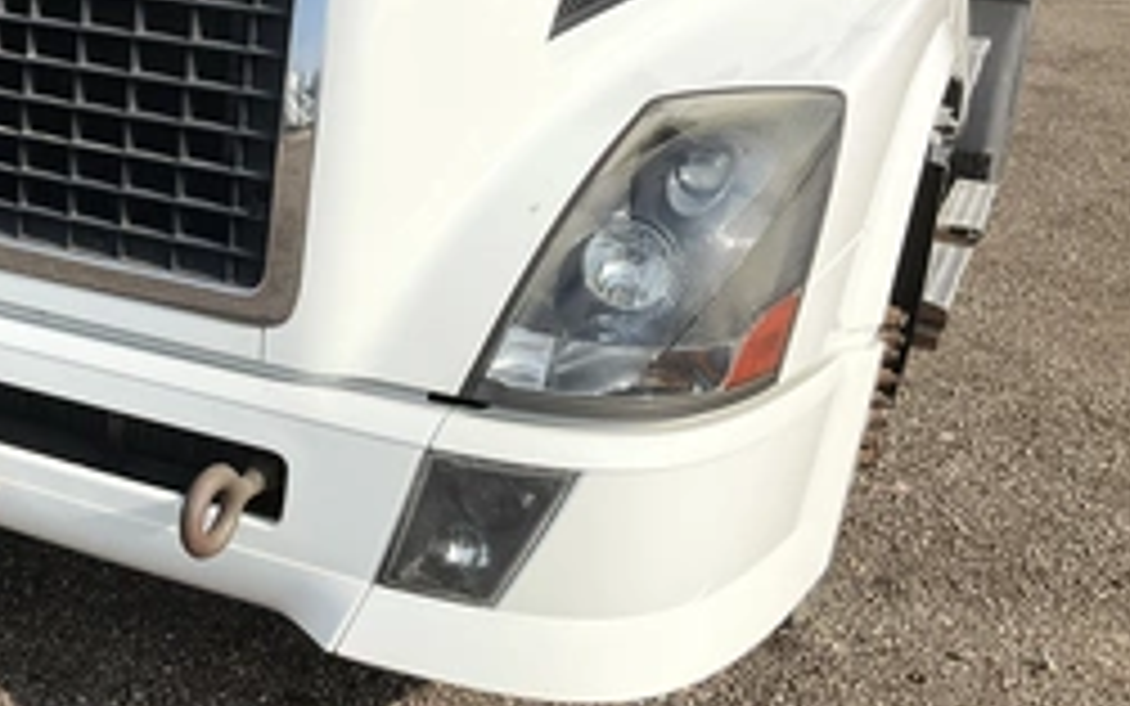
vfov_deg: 26.3
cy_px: 297
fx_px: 1509
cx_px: 266
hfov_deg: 39.8
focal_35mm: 49
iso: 25
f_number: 1.8
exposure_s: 1/2427
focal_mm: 3
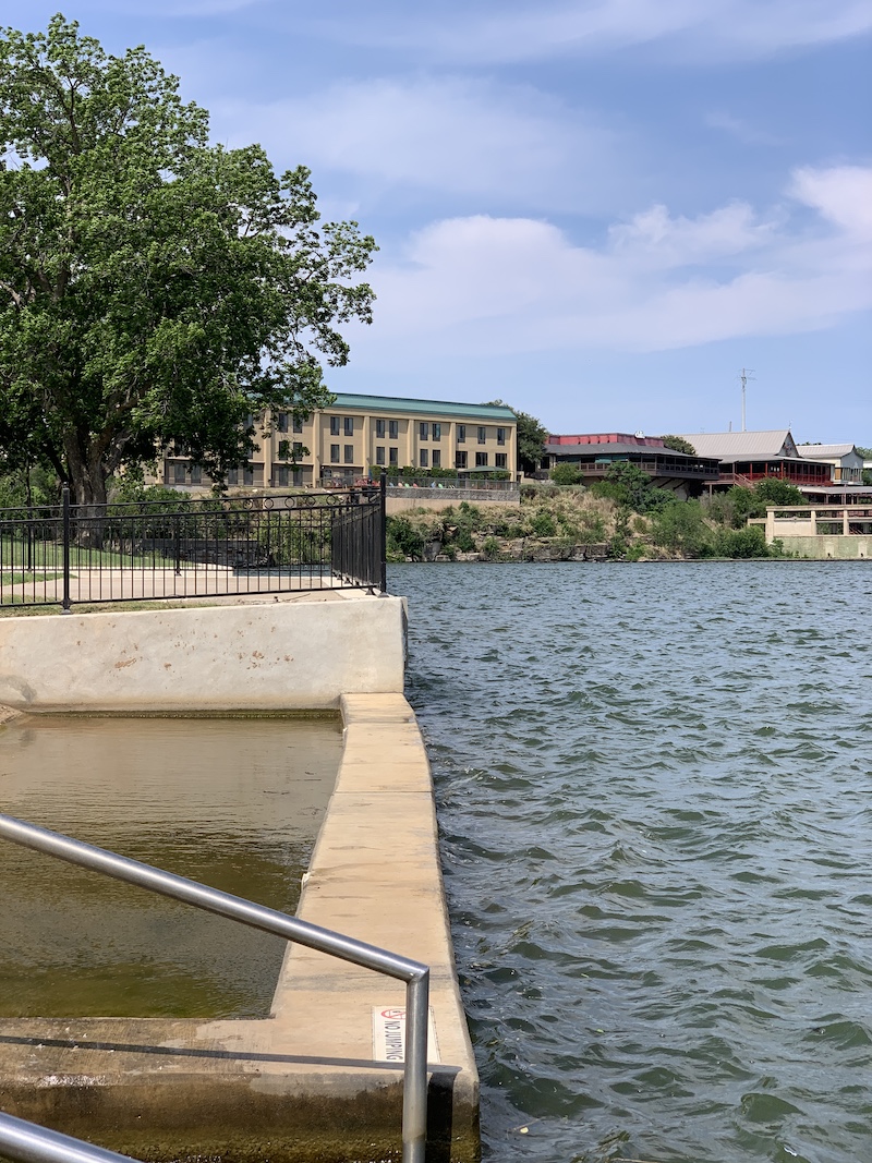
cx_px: 436
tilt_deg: -0.9
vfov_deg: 36.8
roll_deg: +0.0
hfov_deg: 28.0
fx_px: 1747
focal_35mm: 52
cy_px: 582
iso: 16
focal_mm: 6
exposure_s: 1/1497
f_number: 2.4
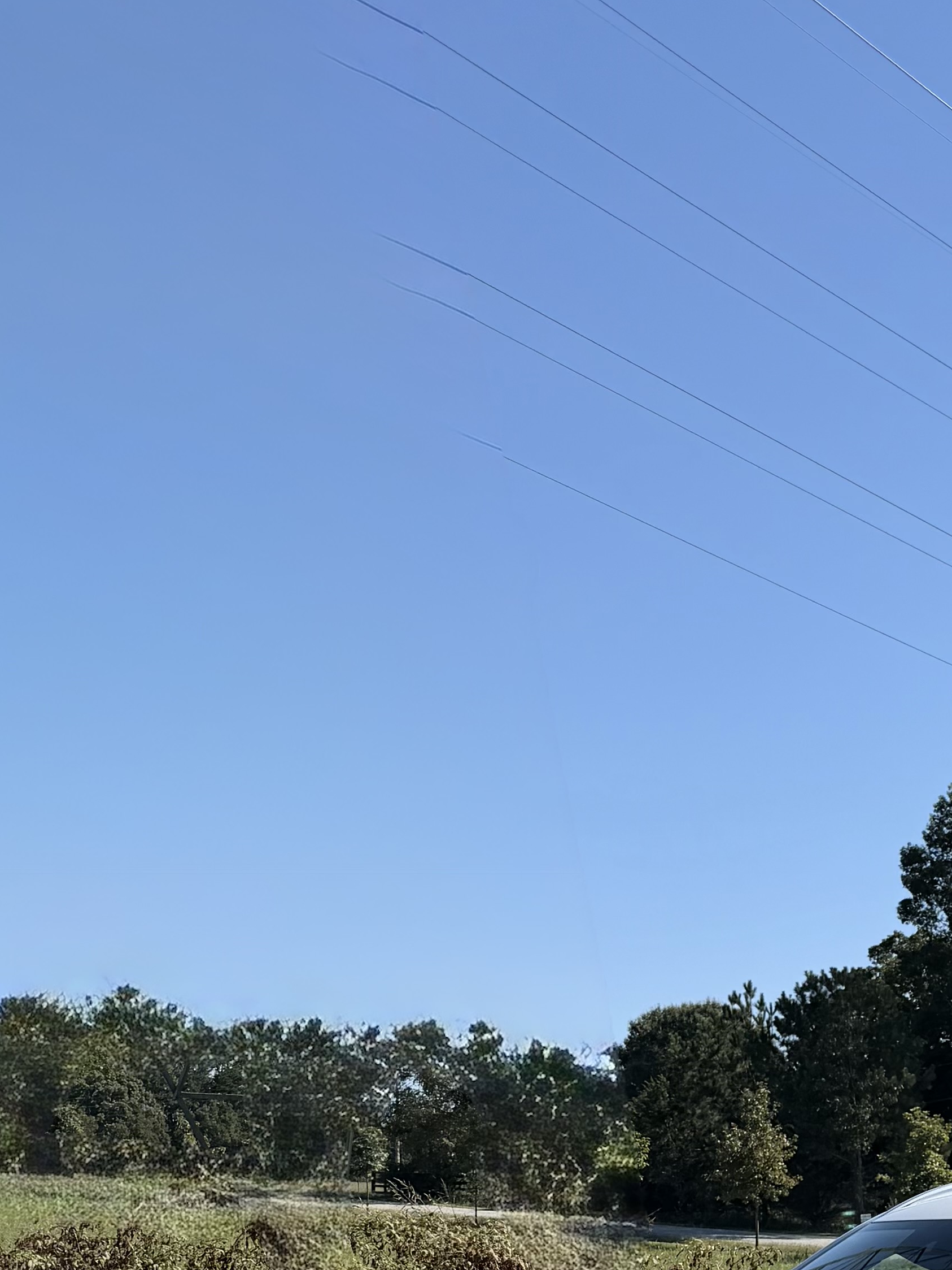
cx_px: 1117
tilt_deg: -1.0
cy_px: 1278
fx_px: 2236
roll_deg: -0.1
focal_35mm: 61
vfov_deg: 29.5
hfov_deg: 22.3
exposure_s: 1/4975
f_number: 1.78
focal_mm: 6.76
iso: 80
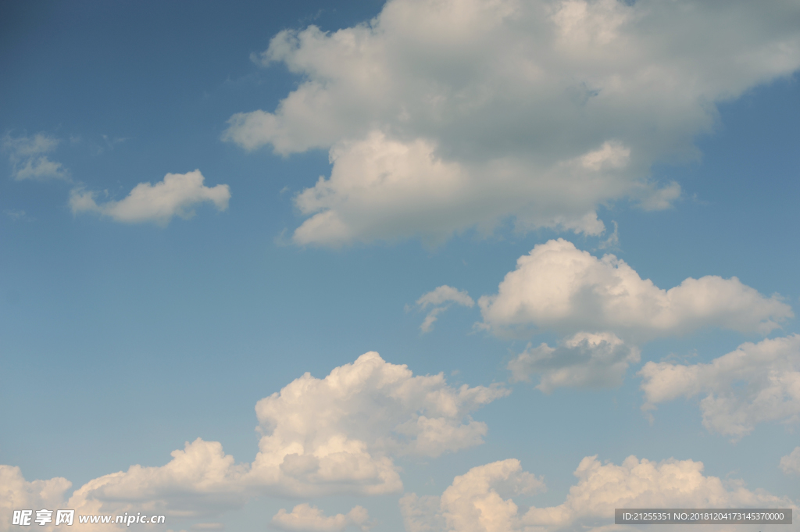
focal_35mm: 50
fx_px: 1110
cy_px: 266
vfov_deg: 26.9
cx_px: 400
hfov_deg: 39.6
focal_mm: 50
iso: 250
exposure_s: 1/8000
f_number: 4
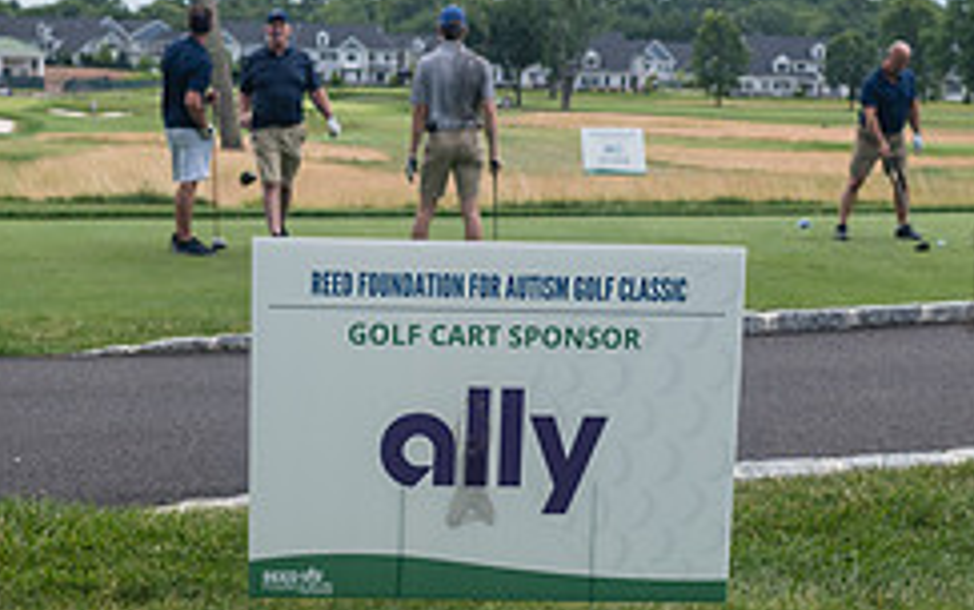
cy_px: 455
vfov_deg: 15.3
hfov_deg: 24.4
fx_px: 2257
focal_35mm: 85
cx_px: 469
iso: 200
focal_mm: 35
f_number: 5.6
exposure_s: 1/640
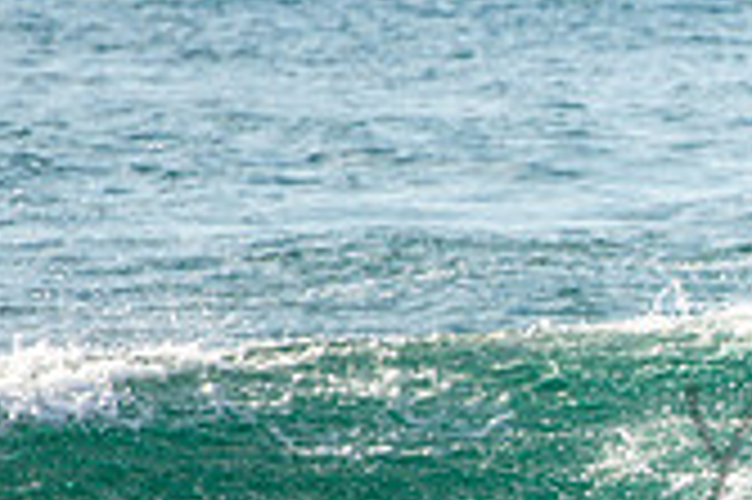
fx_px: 21765
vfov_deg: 1.3
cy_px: 412
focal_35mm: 1043
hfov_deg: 2.0
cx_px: 1148
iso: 100
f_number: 3.2
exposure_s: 1/1600
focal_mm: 200
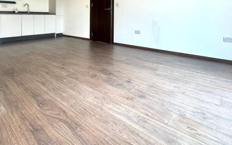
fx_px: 145
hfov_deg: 76.9
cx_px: 104
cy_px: 15
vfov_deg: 47.7
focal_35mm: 23
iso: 50
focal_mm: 2.22
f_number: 2.2
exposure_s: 1/100
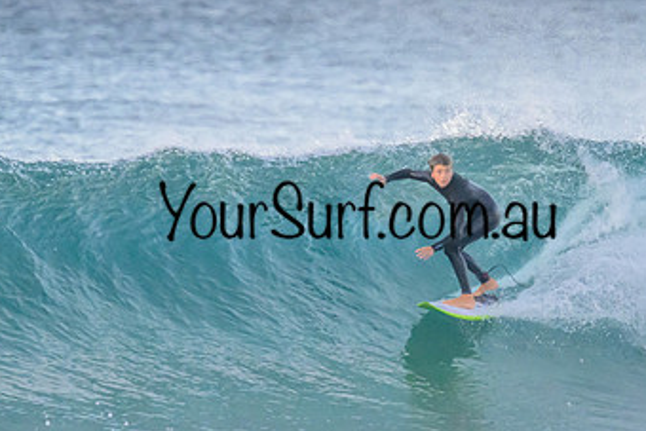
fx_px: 25185
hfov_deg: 1.5
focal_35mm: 1403
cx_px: 355
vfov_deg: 1.0
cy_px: 195
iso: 2800
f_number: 11
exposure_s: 1/1250
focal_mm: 800
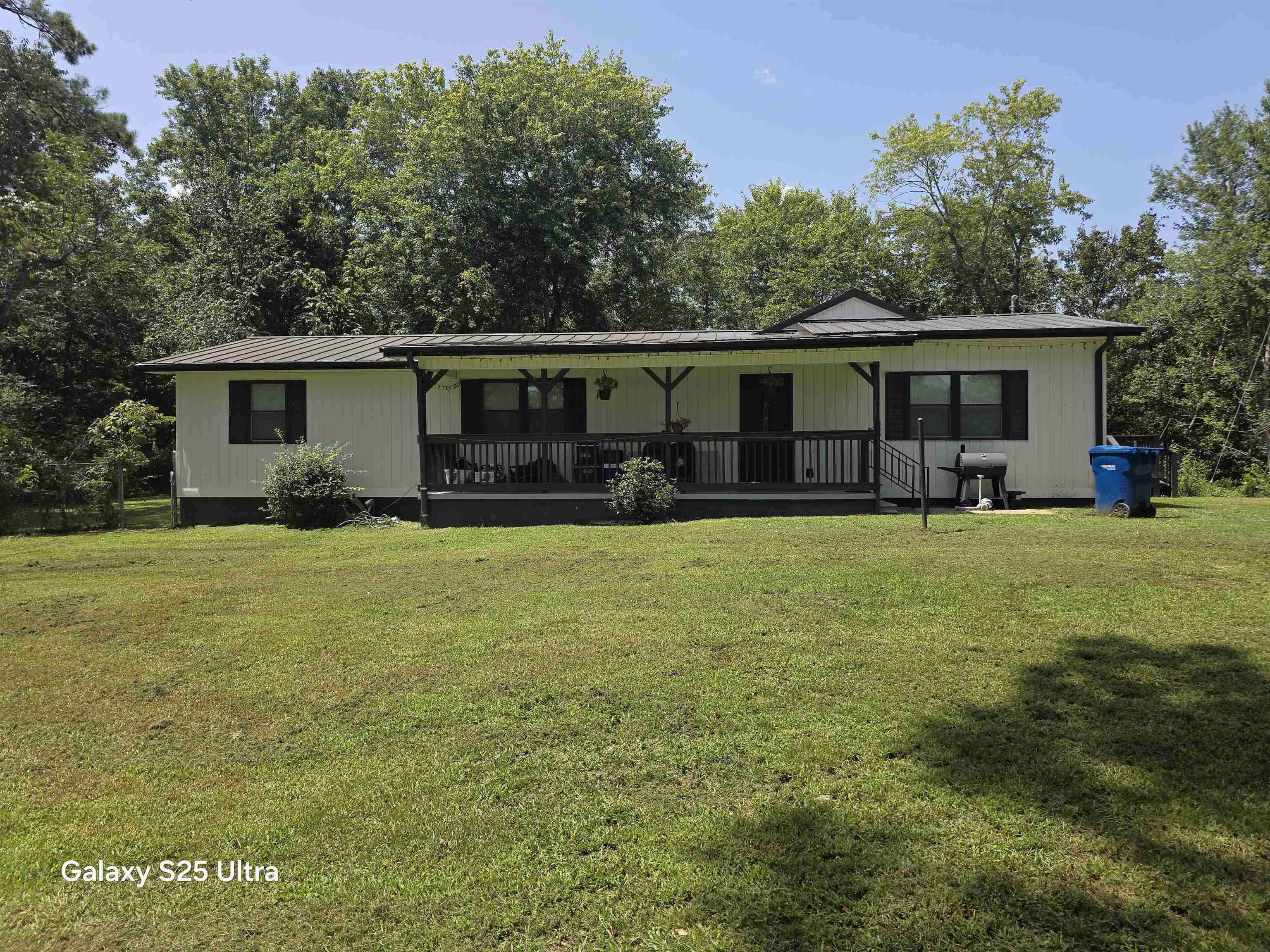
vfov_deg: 58.9
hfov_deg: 73.9
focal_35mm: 23
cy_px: 476
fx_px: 844
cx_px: 635
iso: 12
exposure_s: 1/582
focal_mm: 6.3
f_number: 1.7
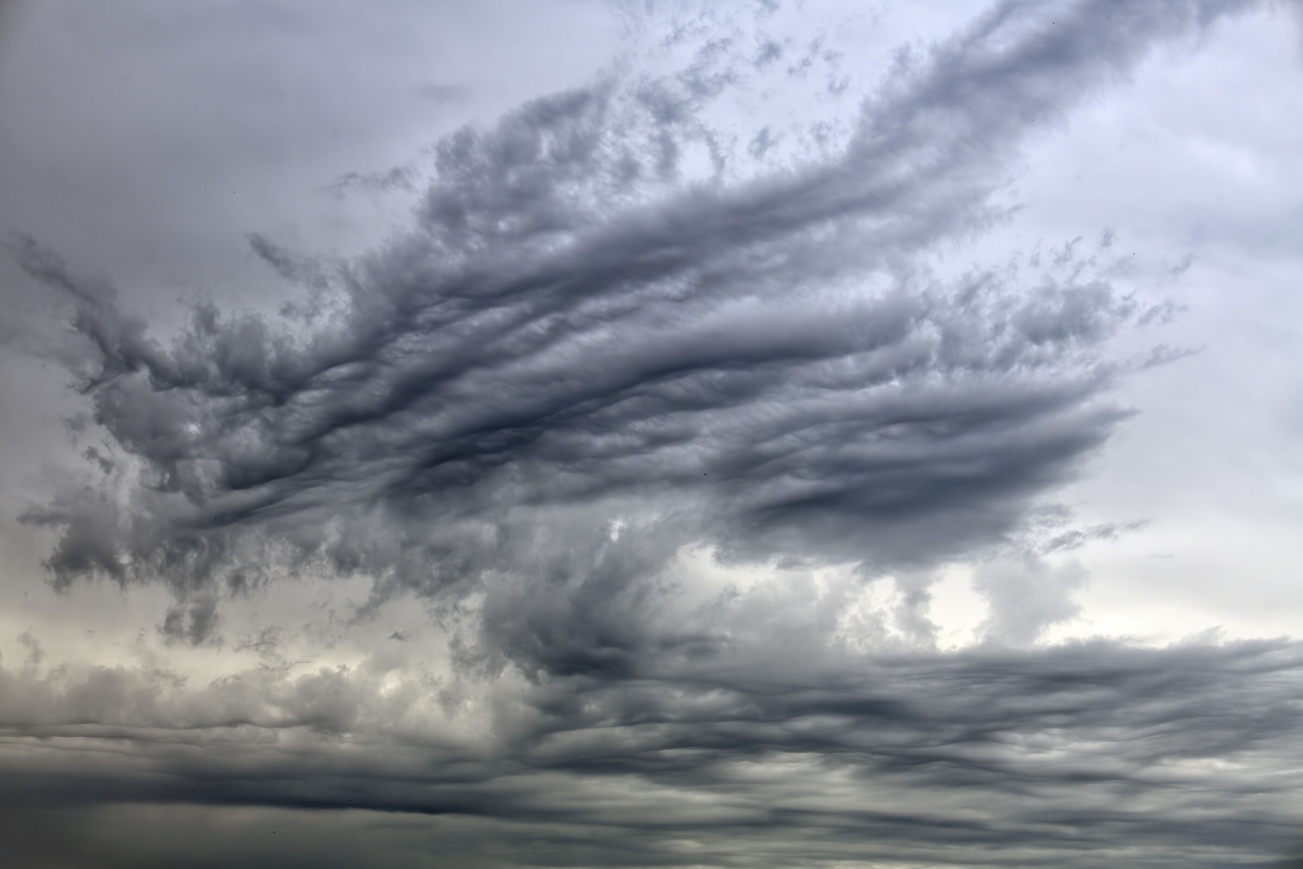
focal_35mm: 80
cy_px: 434
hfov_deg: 25.4
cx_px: 652
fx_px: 2895
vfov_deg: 17.1
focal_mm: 80
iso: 200
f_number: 9
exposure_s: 1/320
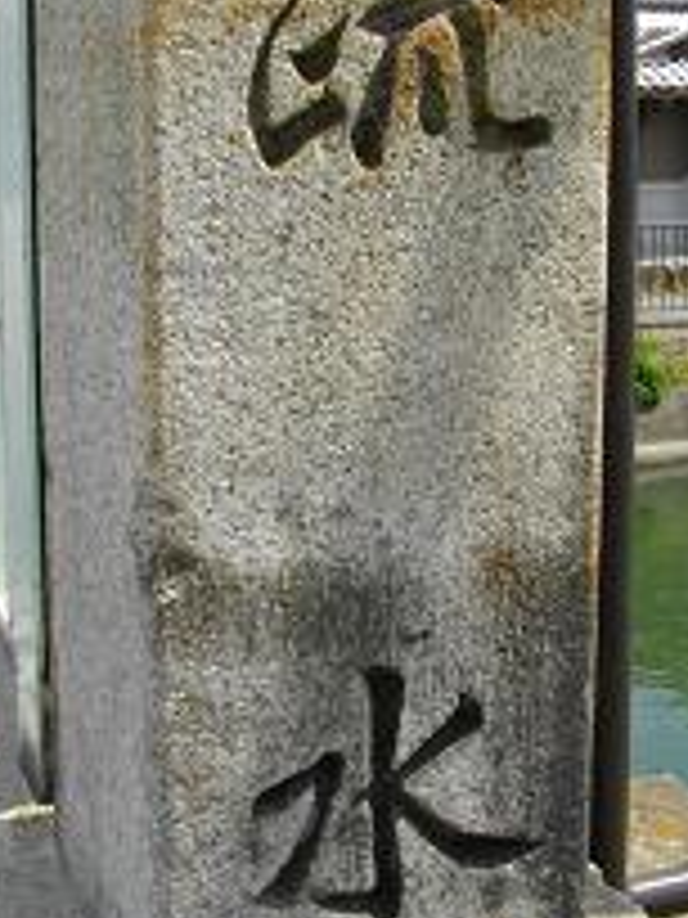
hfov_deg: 24.0
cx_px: 378
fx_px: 1617
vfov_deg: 31.5
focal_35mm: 61
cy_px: 344
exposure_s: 1/320
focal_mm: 5.7
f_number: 5.5
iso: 100
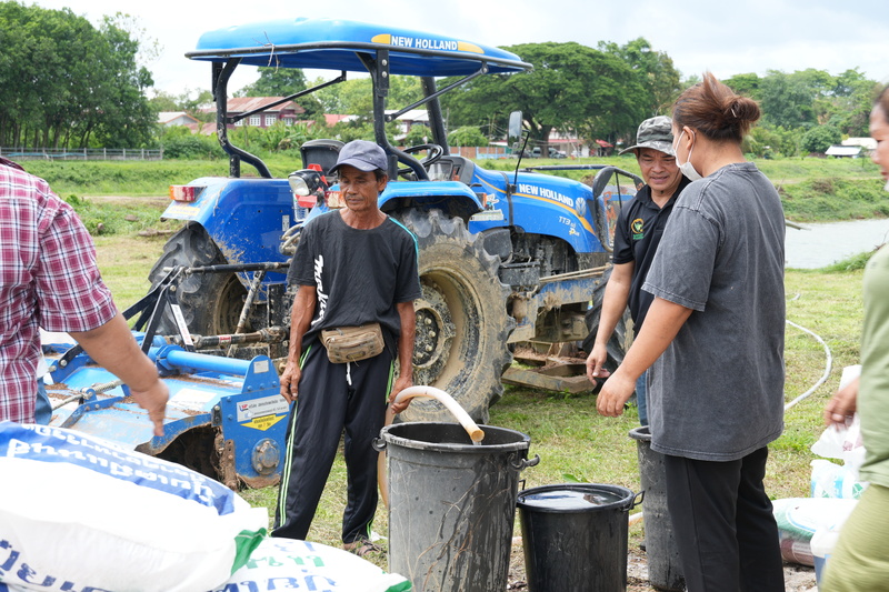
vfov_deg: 24.4
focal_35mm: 56
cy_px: 296
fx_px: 1370
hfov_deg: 35.9
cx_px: 444
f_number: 6.3
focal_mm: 37
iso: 100
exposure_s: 1/125
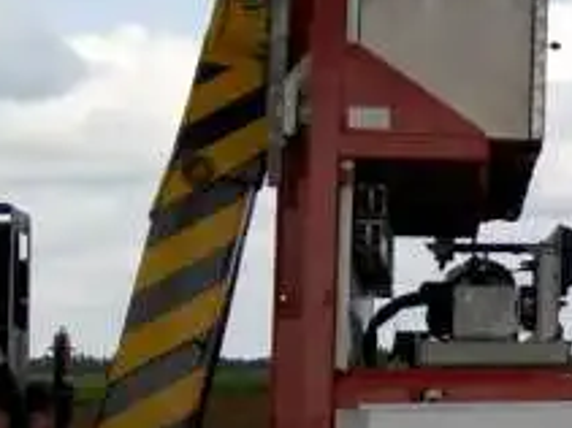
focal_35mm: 142
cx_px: 1255
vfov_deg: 10.4
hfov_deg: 11.9
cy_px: 154
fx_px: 2345
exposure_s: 1/2362
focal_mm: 4.28
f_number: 1.75
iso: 100
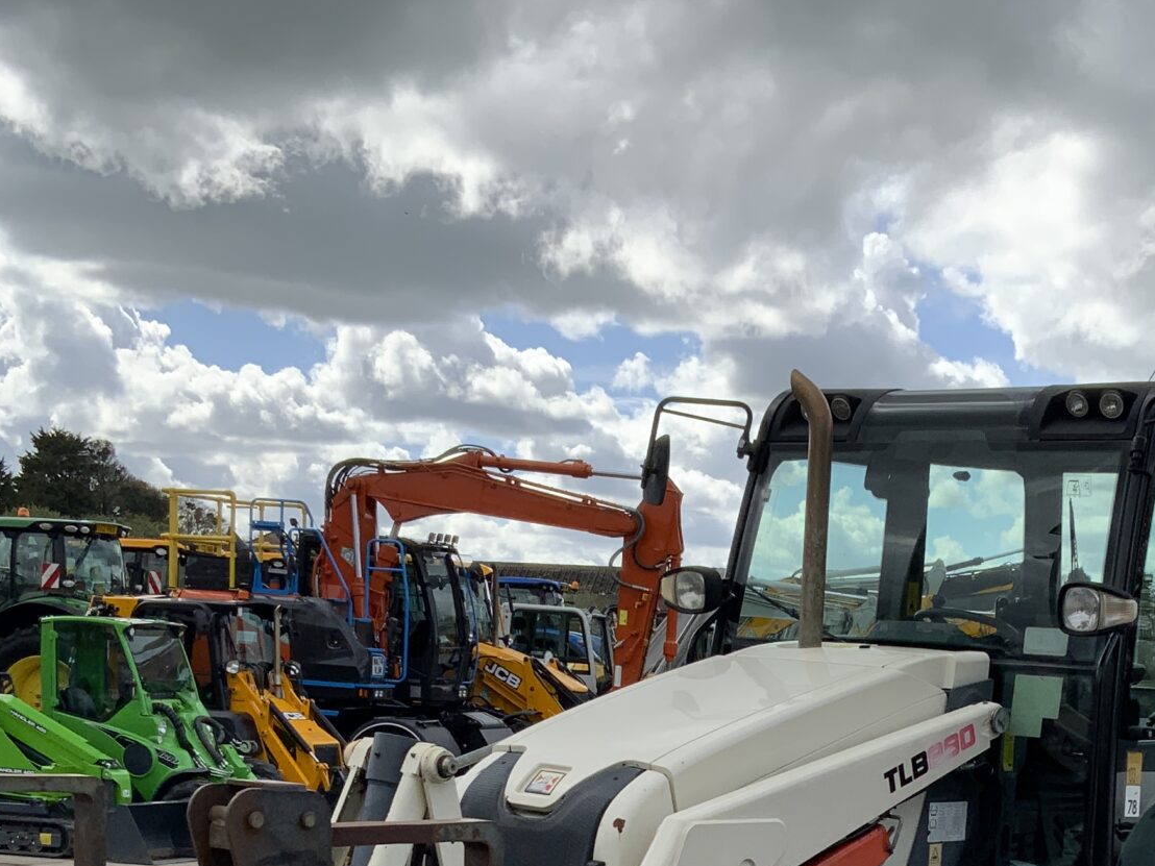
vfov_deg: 20.9
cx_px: 830
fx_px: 2236
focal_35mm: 67
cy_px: 932
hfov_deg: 28.6
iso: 16
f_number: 1.8
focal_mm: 3
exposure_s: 1/1534
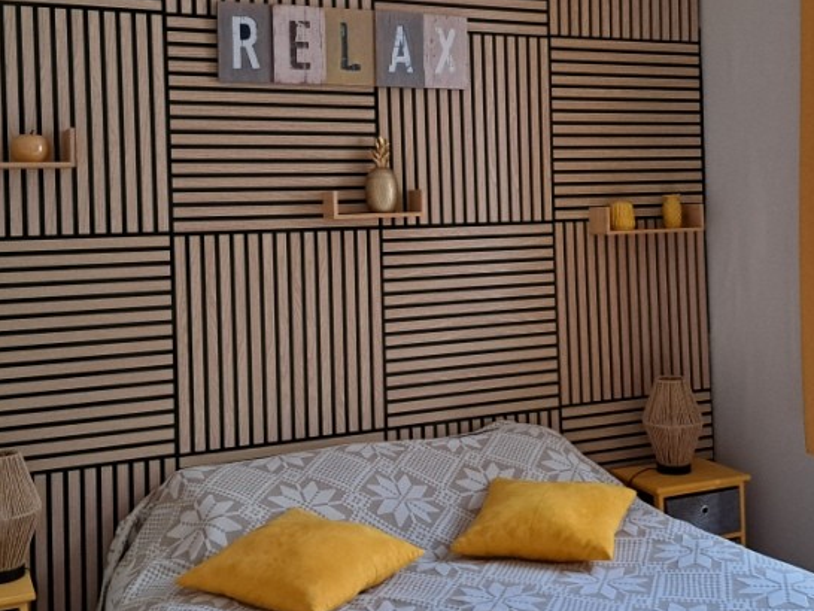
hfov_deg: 41.9
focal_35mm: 45
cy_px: 210
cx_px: 471
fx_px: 1059
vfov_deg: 32.0
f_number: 1.8
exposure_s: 1/50
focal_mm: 5.23
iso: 250
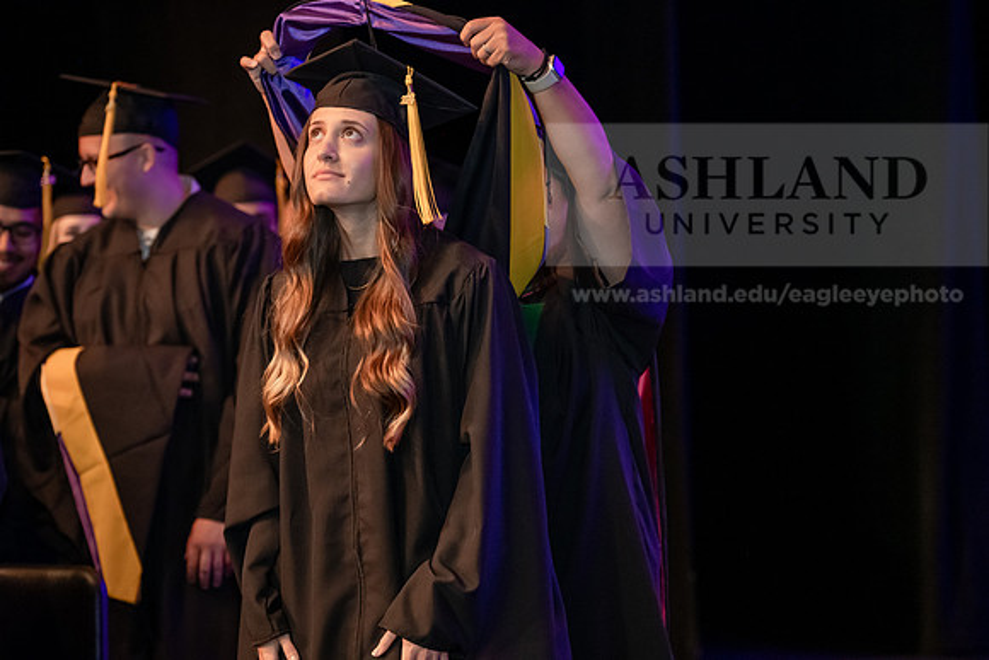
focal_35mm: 105
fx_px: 2885
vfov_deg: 13.0
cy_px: 330
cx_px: 494
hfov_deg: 19.5
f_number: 3.5
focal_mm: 105
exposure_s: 1/200
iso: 3200
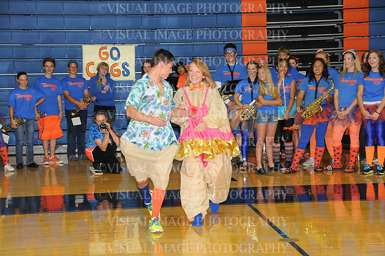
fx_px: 897
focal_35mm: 84
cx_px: 192
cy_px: 128
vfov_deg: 16.2
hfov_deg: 24.2
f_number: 7.1
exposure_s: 1/60
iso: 800
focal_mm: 56
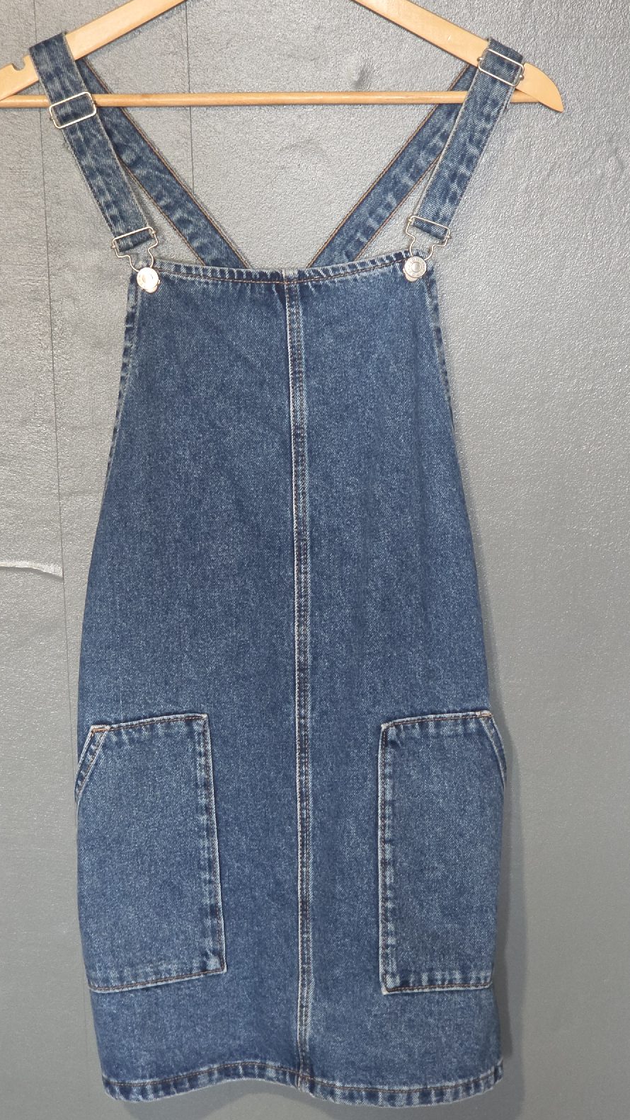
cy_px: 555
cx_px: 328
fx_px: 2258
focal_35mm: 76
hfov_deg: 15.9
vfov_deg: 27.9
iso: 640
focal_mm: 7
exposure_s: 1/30
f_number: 2.4
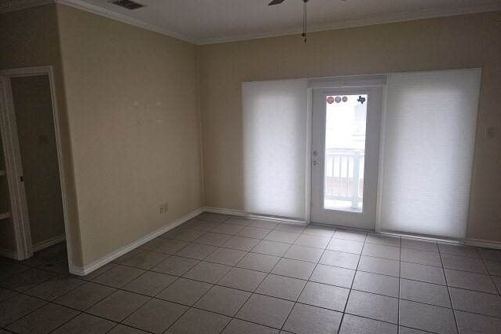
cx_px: 250
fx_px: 334
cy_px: 163
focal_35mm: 24
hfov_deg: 73.8
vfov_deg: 53.1
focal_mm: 6.3
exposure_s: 1/40
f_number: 1.7
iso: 100
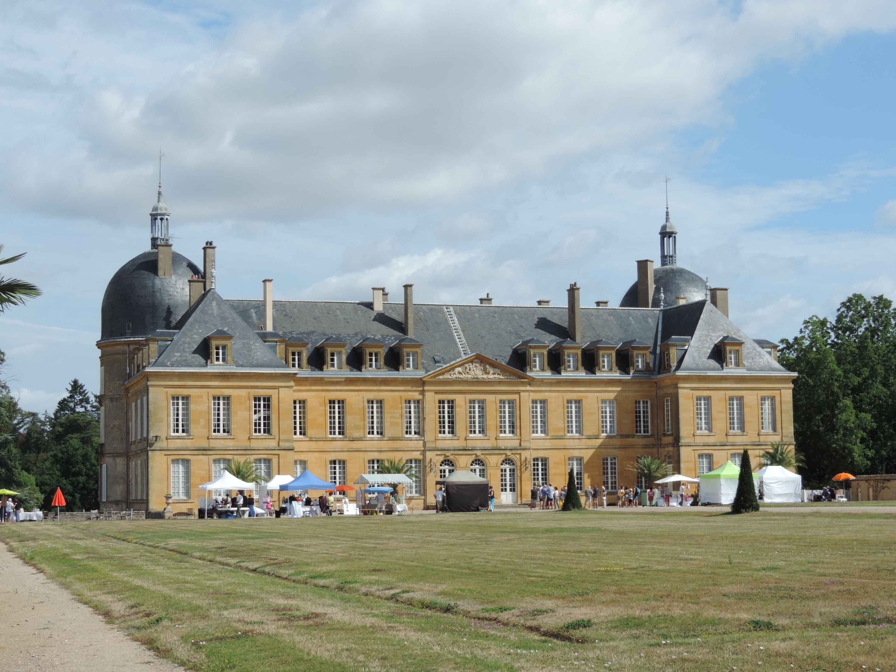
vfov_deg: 24.4
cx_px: 448
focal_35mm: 60
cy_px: 336
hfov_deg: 32.2
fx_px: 1553
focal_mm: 10.7
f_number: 3.7
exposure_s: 1/1000
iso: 80
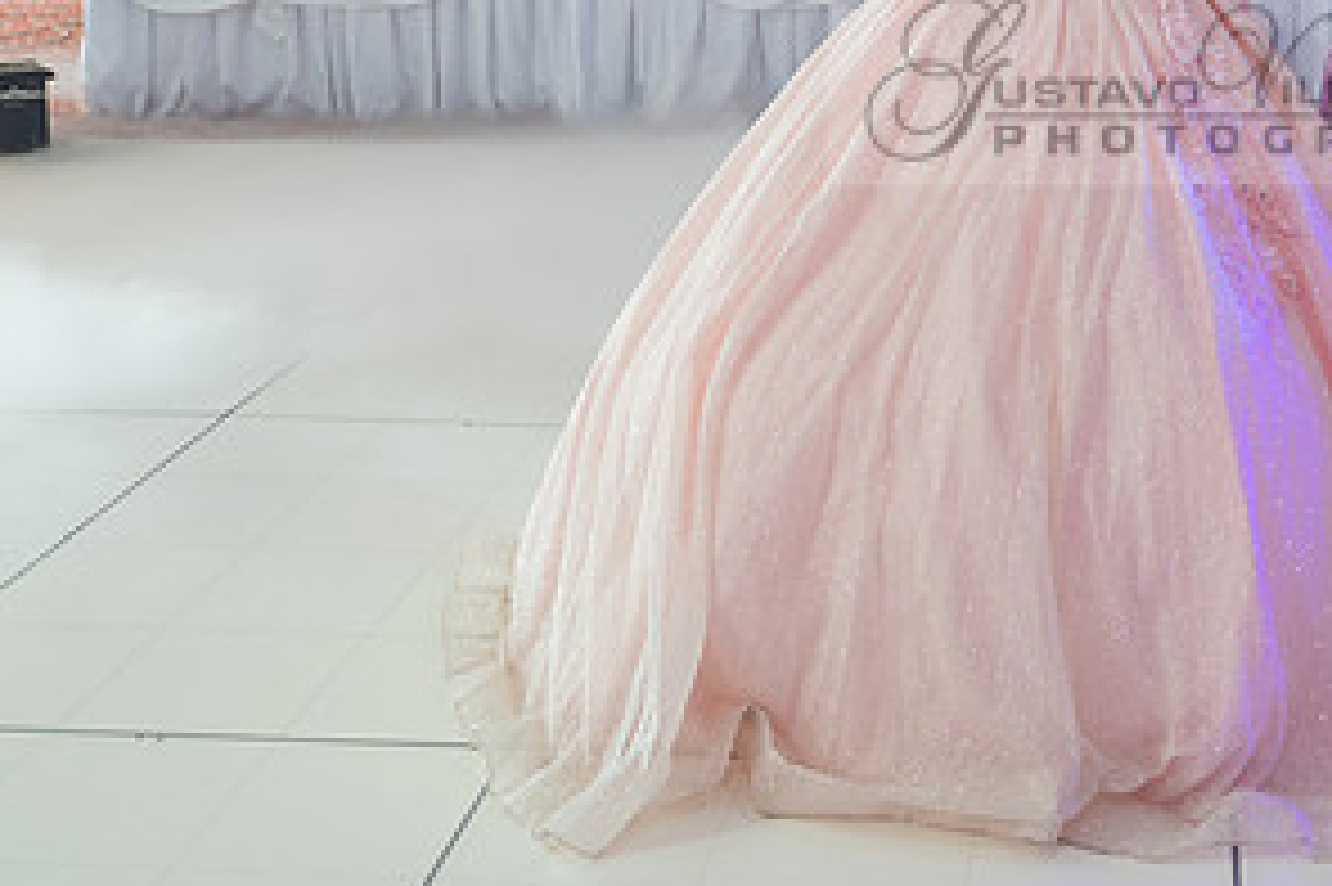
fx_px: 2145
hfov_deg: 33.6
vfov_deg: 22.3
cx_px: 1034
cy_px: -31
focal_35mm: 58
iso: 400
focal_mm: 24
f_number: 2.8
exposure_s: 1/100
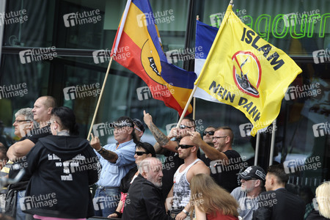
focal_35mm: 200
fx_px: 1833
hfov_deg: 10.3
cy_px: 110
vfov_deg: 6.9
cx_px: 165
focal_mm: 200
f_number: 3.5
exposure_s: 1/3200
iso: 640
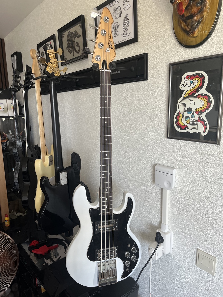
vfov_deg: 67.3
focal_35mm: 26
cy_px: 148
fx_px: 223
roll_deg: +2.2
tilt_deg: -12.1
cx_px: 112
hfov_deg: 53.1
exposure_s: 1/115
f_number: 1.6
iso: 125
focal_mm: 5.1
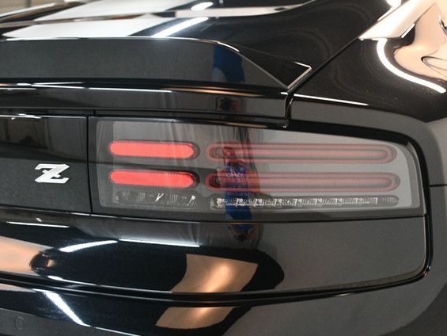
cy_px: 168
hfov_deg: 38.9
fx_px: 633
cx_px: 233
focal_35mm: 49
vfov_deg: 29.7
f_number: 4
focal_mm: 30
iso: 3200
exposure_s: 1/80
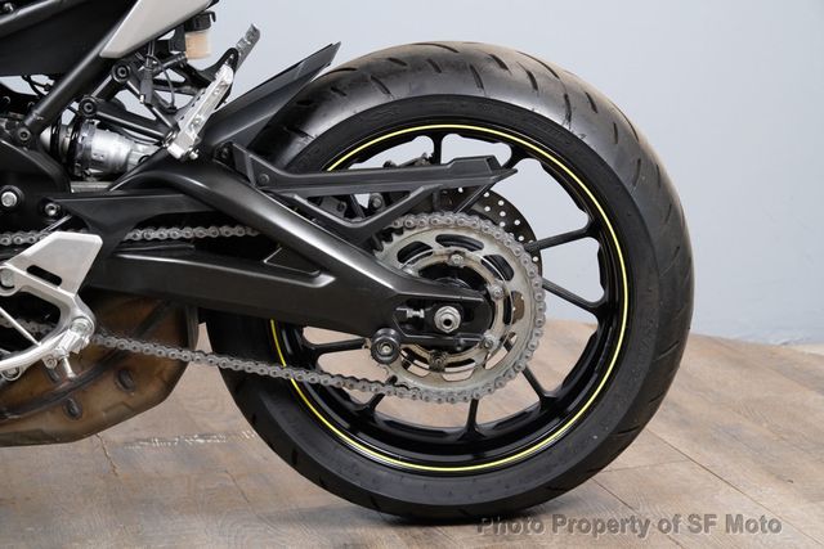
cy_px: 274
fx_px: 2266
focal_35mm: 99
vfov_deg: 13.8
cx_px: 412
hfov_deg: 20.6
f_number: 9
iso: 5000
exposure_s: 1/60
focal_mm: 99
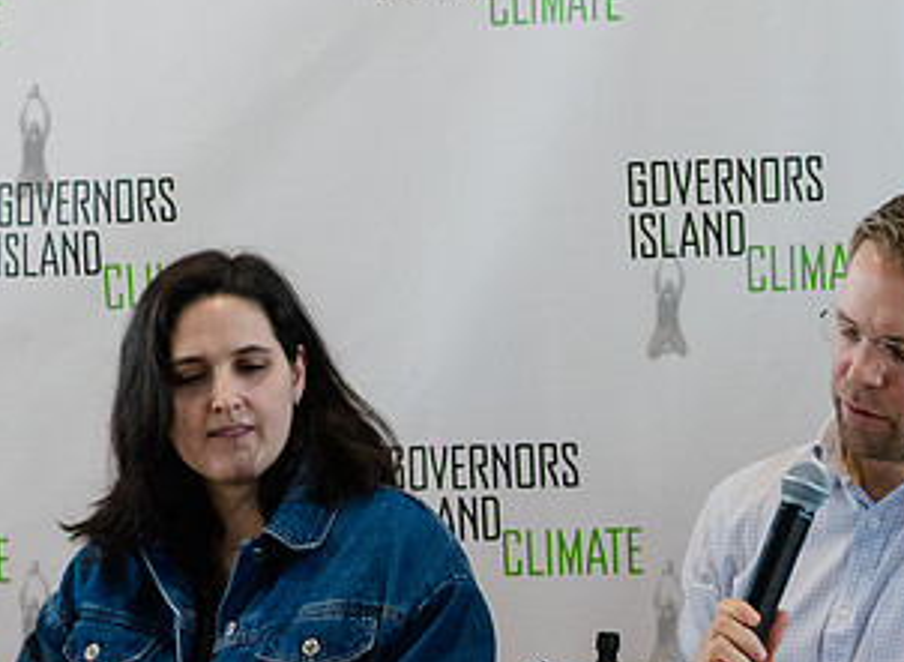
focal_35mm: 348
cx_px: 753
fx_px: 9009
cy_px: 615
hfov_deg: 5.7
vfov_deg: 4.2
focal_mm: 170
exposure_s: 1/320
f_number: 4
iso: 4000
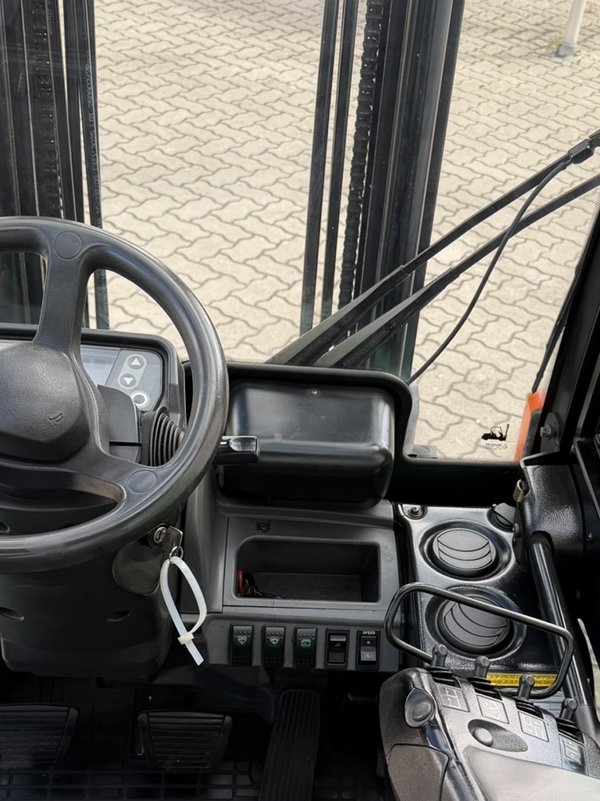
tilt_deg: -39.7
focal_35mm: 49
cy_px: 542
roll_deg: -11.1
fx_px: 1133
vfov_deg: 38.4
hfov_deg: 29.5
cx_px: 397
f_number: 1.78
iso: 80
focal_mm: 6.76
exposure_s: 1/309
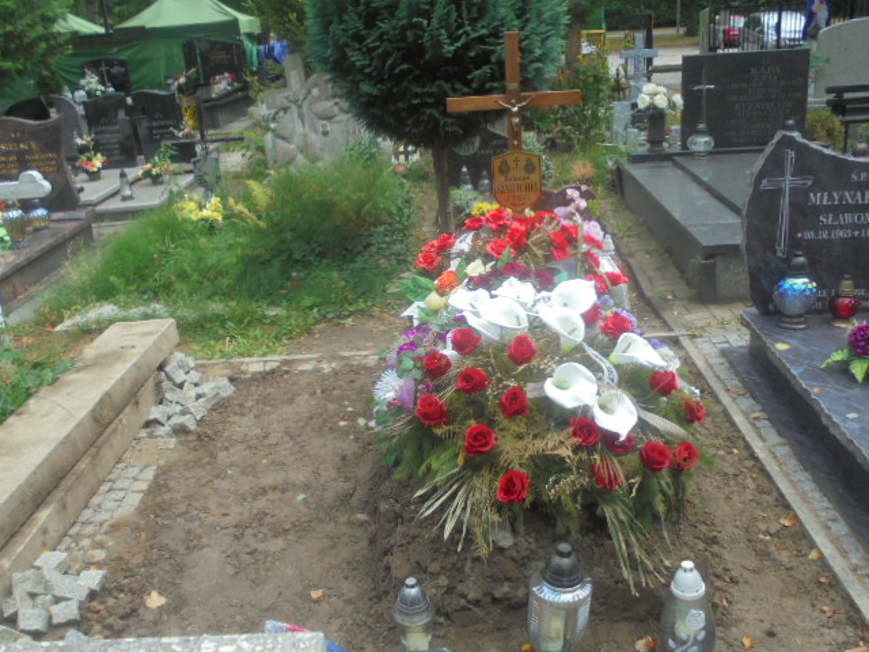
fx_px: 854
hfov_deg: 54.0
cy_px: 326
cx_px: 434
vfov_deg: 41.8
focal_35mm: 34
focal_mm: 6.1
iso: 100
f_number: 4
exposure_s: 1/160
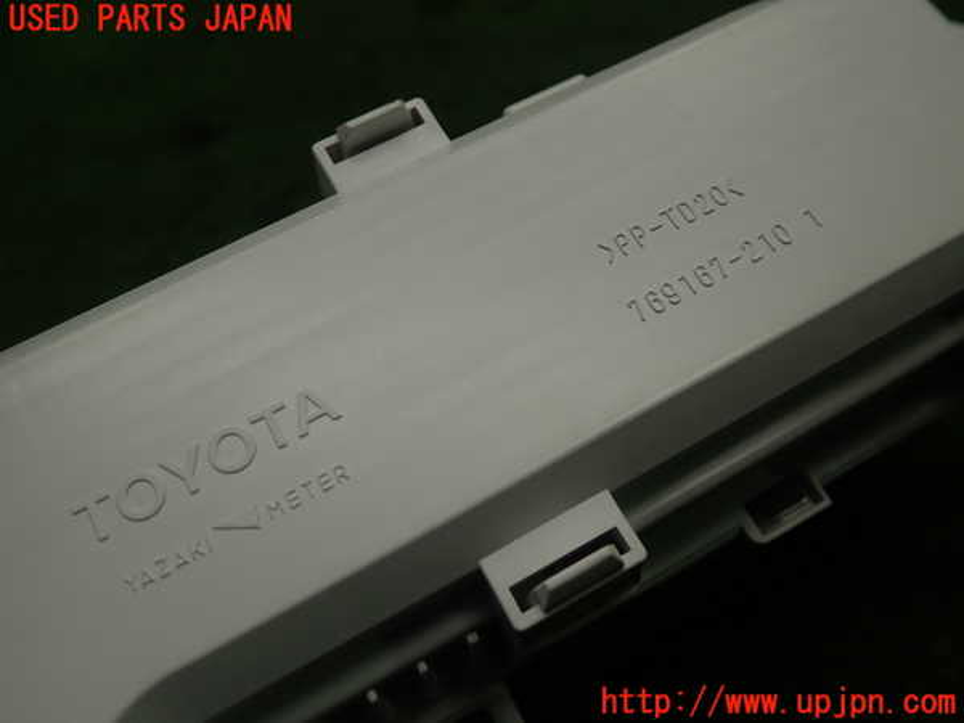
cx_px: 482
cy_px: 362
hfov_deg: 60.0
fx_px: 835
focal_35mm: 30
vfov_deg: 46.8
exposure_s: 1/160
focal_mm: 5.5
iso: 100
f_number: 2.3
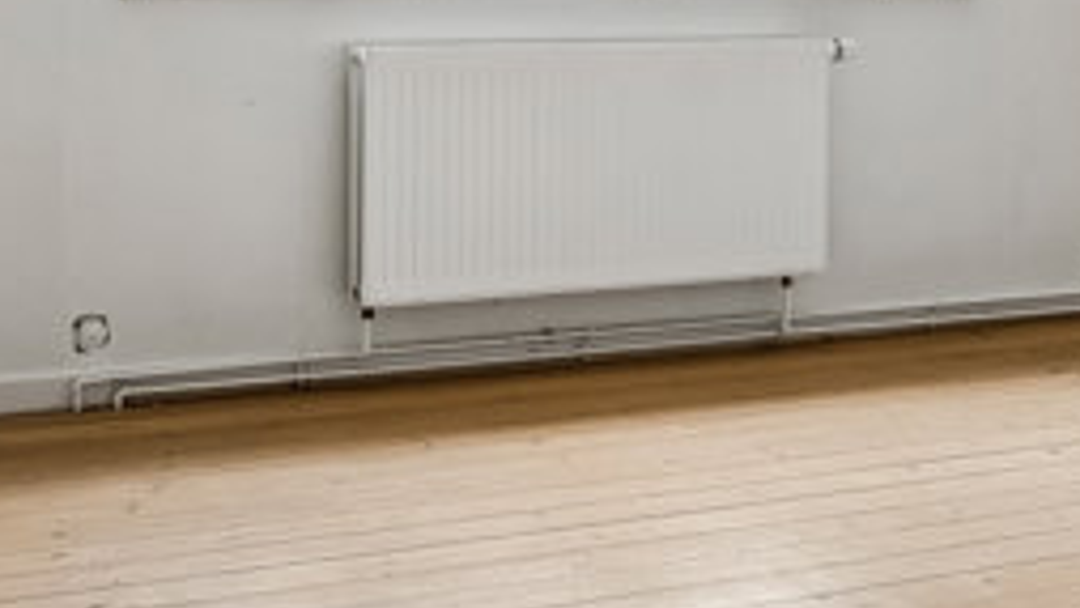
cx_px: 629
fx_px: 1890
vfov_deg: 17.8
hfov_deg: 31.8
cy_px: -19
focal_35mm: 66
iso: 400
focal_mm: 20
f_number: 6.3
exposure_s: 1/40
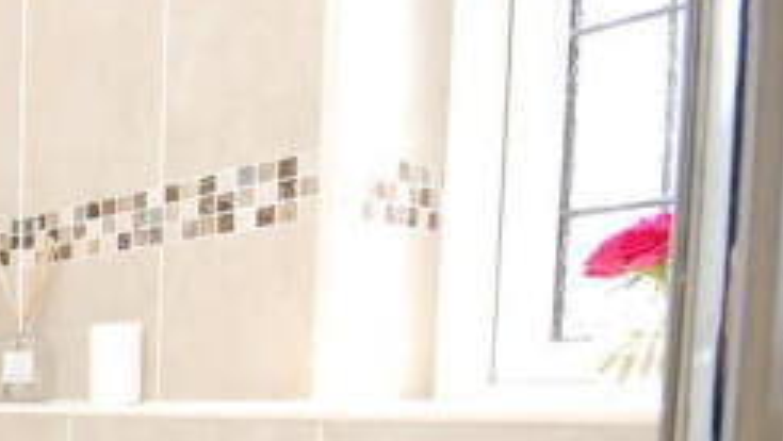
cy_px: 475
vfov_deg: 26.3
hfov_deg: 34.2
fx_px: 872
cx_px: -240
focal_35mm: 42
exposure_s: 1/200
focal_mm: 10
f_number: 7.1
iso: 400
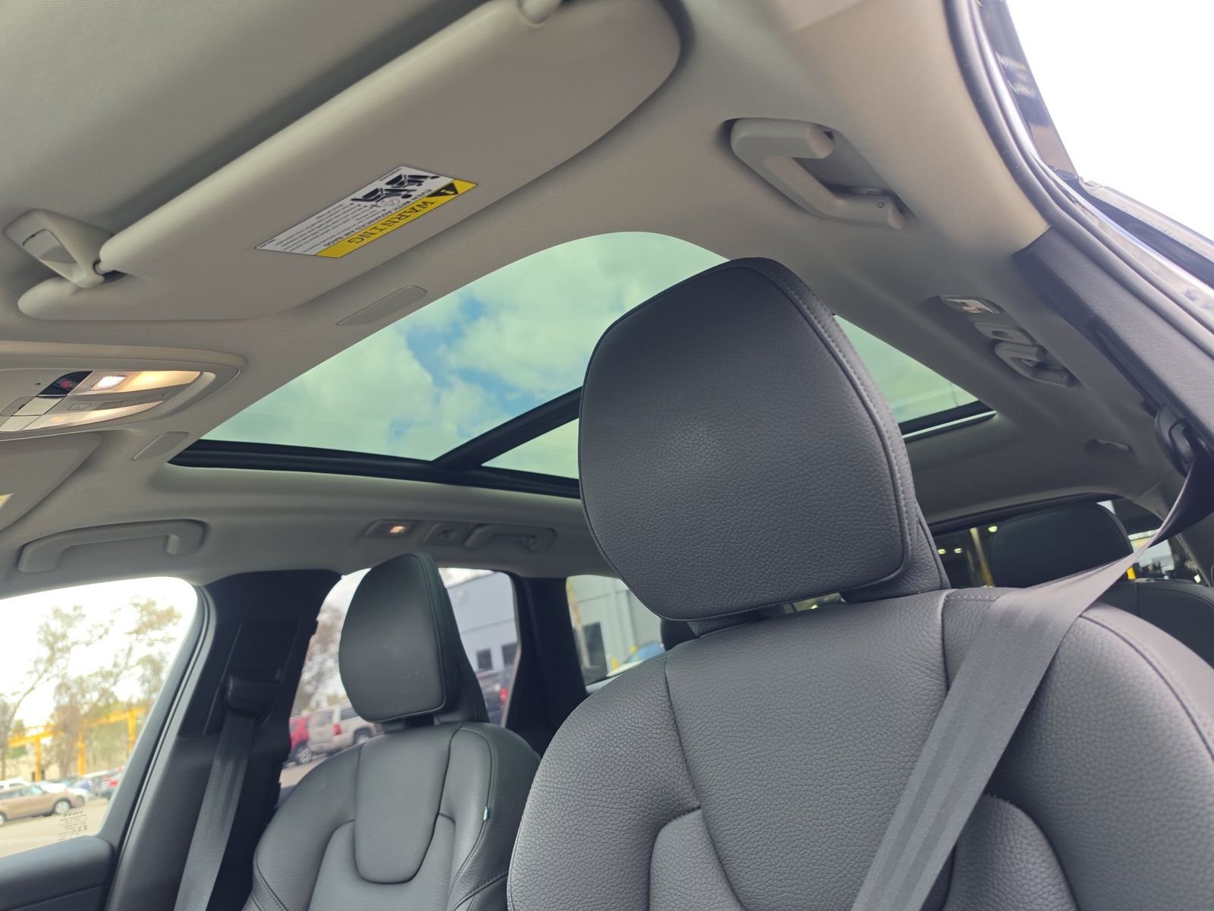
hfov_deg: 73.9
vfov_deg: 58.9
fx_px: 807
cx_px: 607
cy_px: 456
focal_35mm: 23
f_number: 1.4
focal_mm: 6.5
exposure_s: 1/119
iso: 11
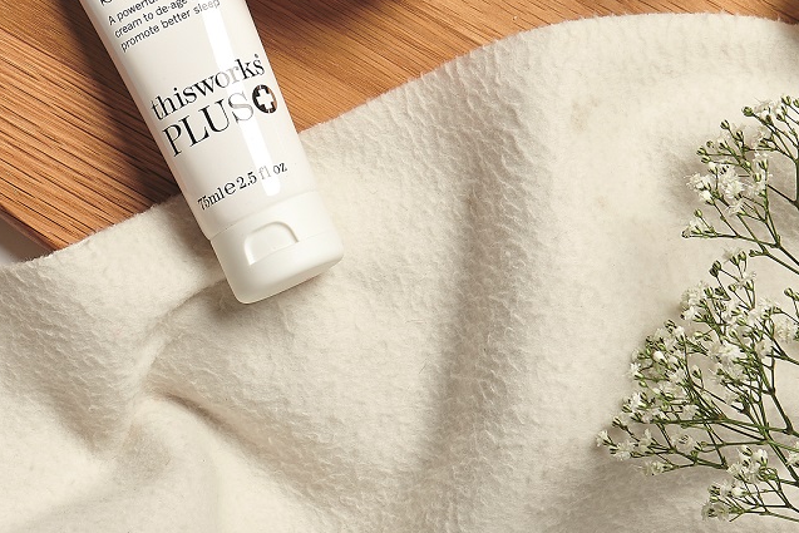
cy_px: -286
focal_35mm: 272
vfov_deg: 5.0
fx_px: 6038
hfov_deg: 7.5
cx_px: -36
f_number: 10
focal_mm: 70
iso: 64
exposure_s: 1/160
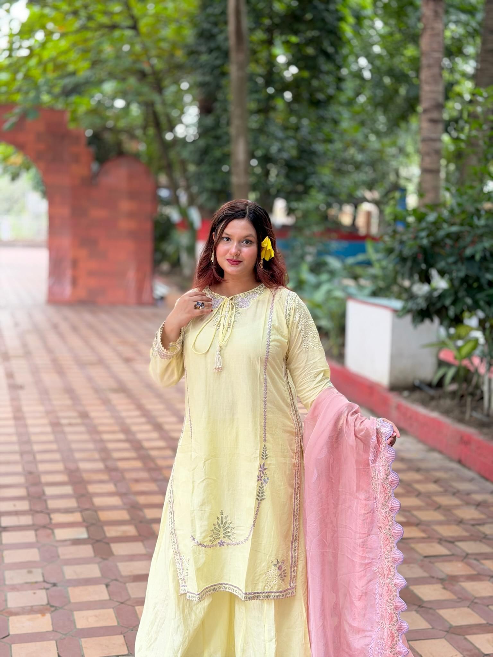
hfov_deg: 30.3
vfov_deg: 39.7
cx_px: 246
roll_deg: -2.3
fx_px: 911
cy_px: 328
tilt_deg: -5.5
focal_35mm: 48
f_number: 1.78
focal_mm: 6.76
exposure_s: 1/61
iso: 100
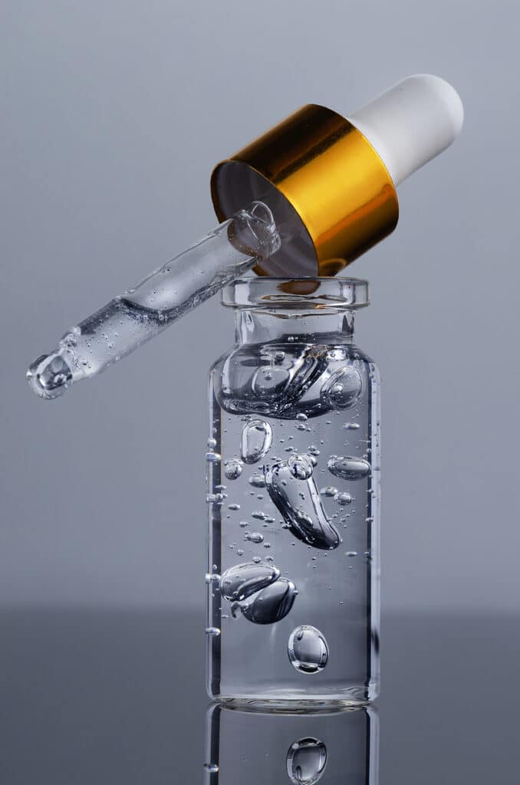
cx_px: 260
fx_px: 3429
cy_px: 392
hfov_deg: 8.7
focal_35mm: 158
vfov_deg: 13.1
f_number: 16
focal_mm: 105
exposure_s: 1/125
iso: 200
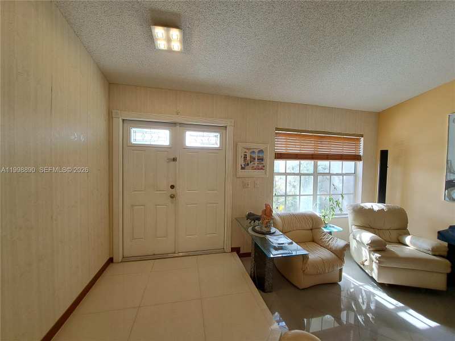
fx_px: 171
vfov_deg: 89.9
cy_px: 170
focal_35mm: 13
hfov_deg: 106.2
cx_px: 228
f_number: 2.2
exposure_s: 1/60
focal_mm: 1.74
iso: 50
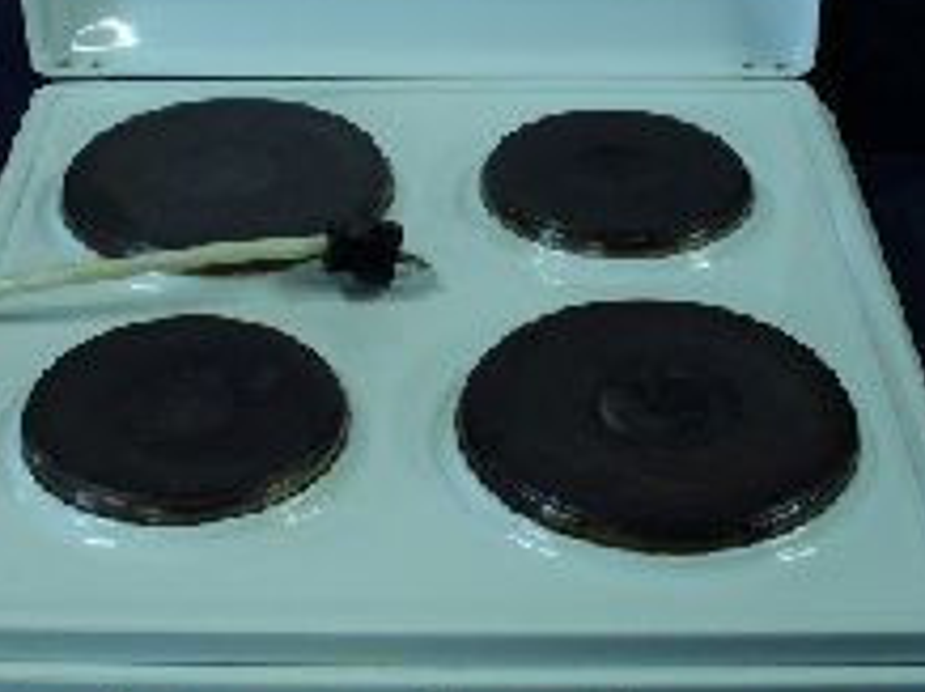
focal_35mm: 68
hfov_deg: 28.6
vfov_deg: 21.6
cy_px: 301
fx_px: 1815
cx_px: 437
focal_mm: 6.1
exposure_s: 1/20
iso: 200
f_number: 2.8
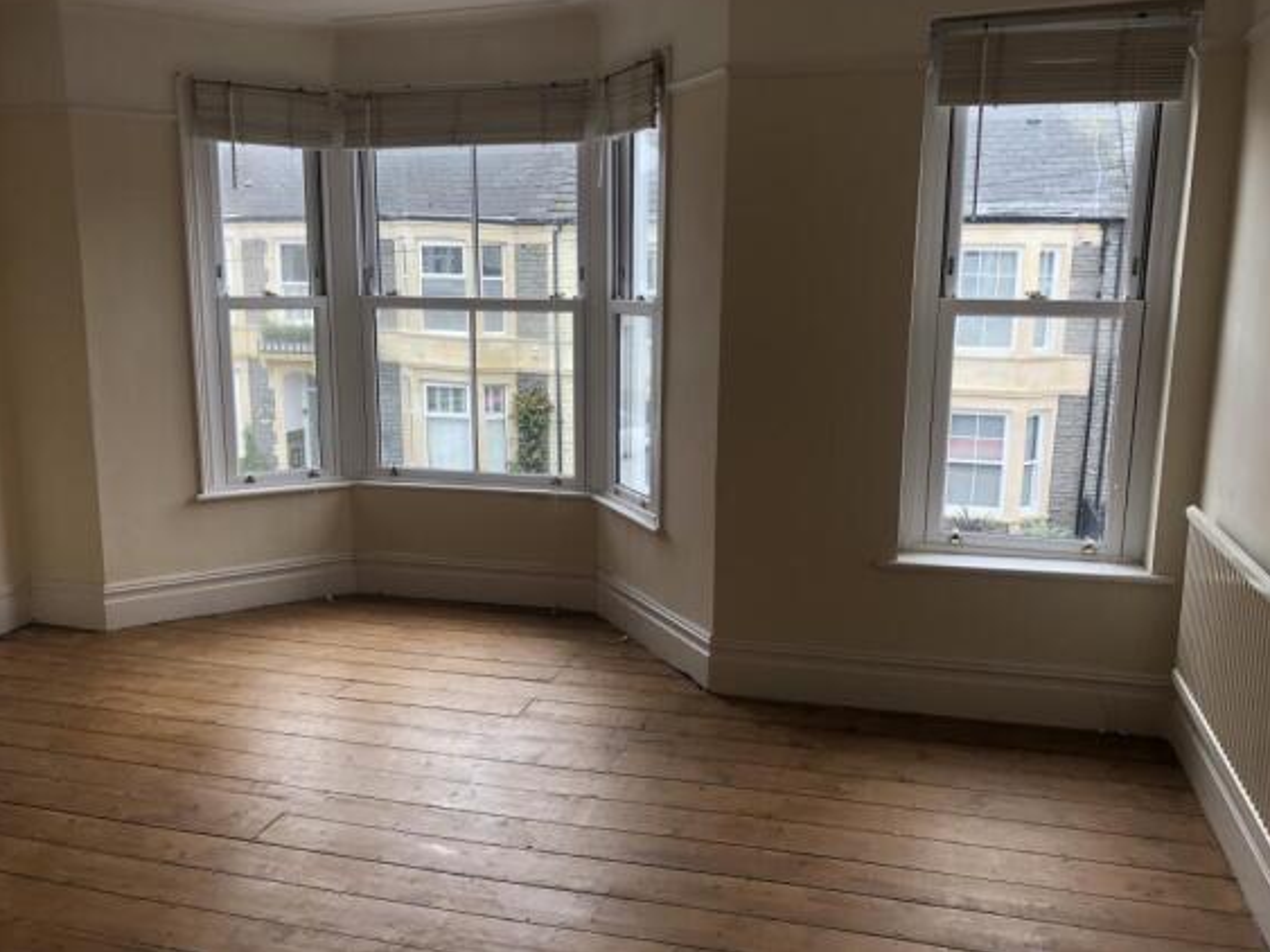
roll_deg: -0.2
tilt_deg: -9.8
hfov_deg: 61.7
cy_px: 464
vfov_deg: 48.2
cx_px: 635
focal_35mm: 29
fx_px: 1064
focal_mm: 4
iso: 50
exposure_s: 1/120
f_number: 1.8
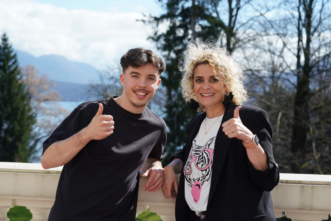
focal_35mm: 85
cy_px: 110
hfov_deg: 23.9
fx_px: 782
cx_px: 166
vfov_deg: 16.1
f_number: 7.1
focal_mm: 85
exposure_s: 1/100
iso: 100
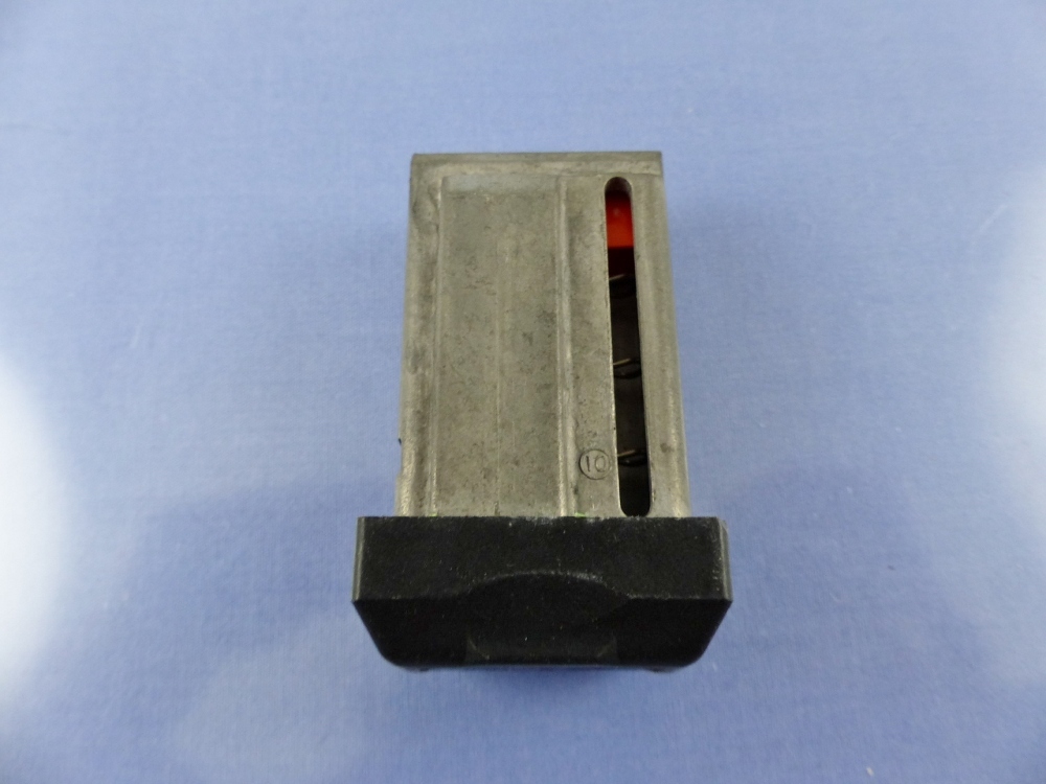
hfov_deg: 69.4
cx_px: 523
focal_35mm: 25
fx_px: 755
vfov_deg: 54.9
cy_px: 392
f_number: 2.8
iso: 250
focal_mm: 4.5
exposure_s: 1/60
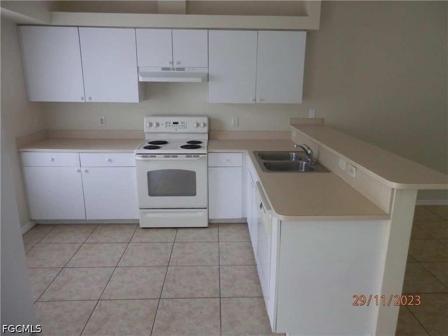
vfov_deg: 54.9
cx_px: 224
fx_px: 324
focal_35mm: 25
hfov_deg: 69.4
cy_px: 168
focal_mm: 4.5
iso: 200
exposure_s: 1/25
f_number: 3
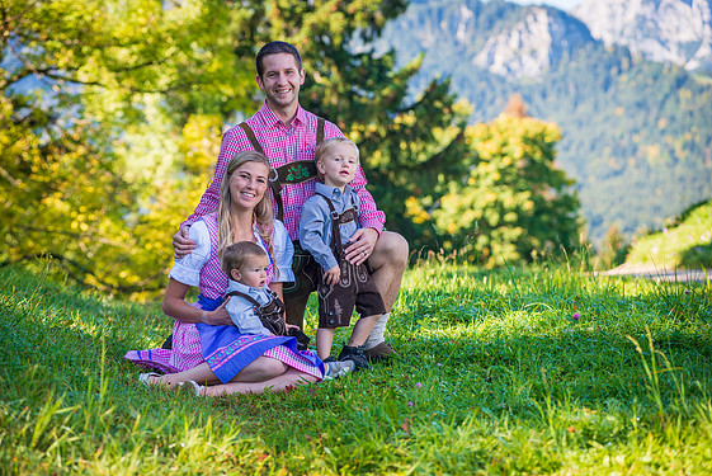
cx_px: 348
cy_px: 235
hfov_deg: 16.5
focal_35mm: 124
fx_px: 2454
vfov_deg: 11.1
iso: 100
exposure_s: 1/250
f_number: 4.5
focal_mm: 120
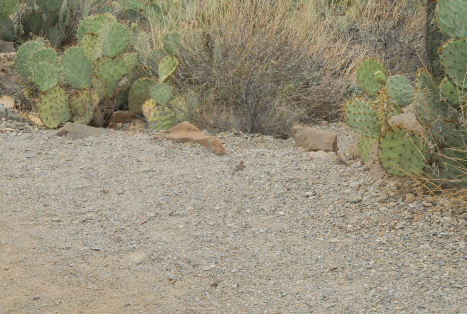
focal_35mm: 112
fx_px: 1462
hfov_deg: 18.1
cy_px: 157
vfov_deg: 12.2
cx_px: 234
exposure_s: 1/750
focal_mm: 75
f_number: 14
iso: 1600
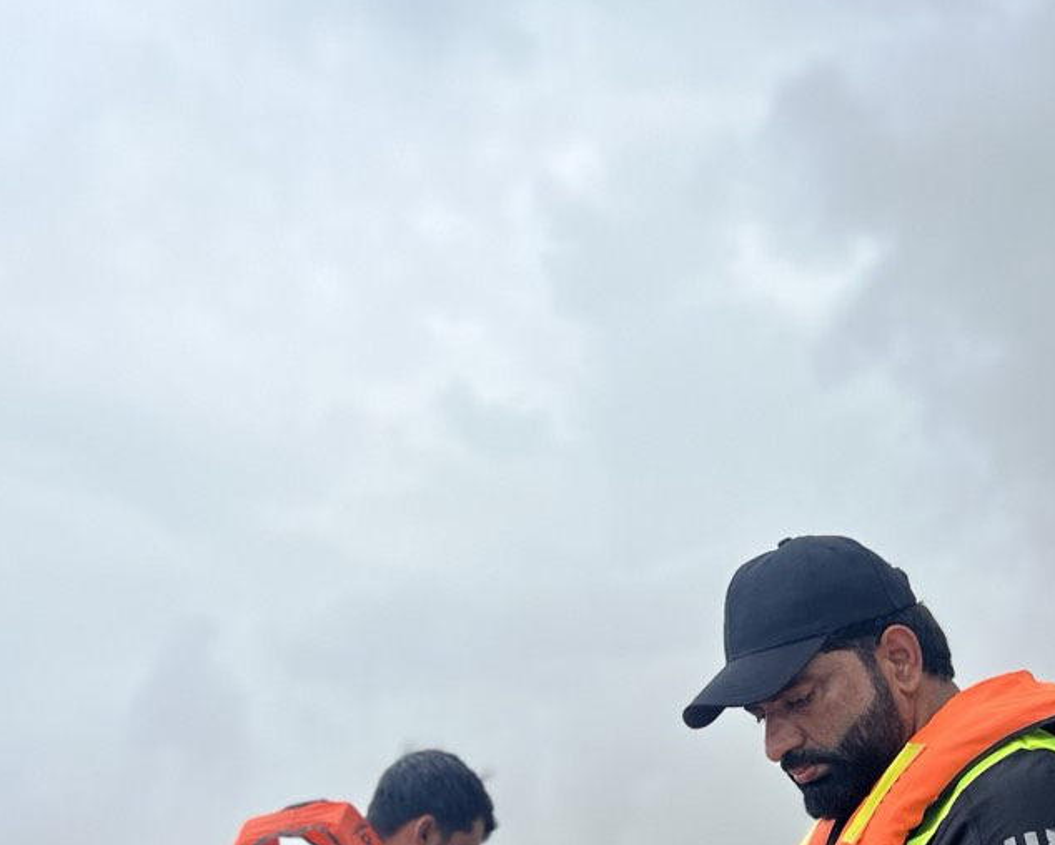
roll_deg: +2.8
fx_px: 1500
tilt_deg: +5.9
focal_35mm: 48
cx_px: 662
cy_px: 833
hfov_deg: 38.5
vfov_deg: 29.5
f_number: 1.5
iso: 50
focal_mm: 5.7
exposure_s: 1/3704
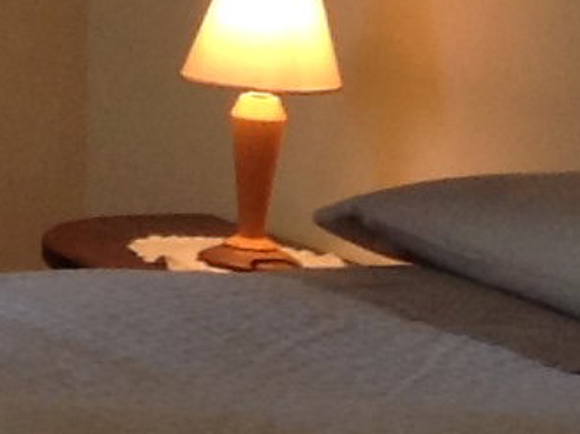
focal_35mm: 260
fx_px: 4352
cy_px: -328
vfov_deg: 5.6
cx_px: -869
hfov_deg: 7.1
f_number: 2.4
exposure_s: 1/25
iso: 25
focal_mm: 3.3
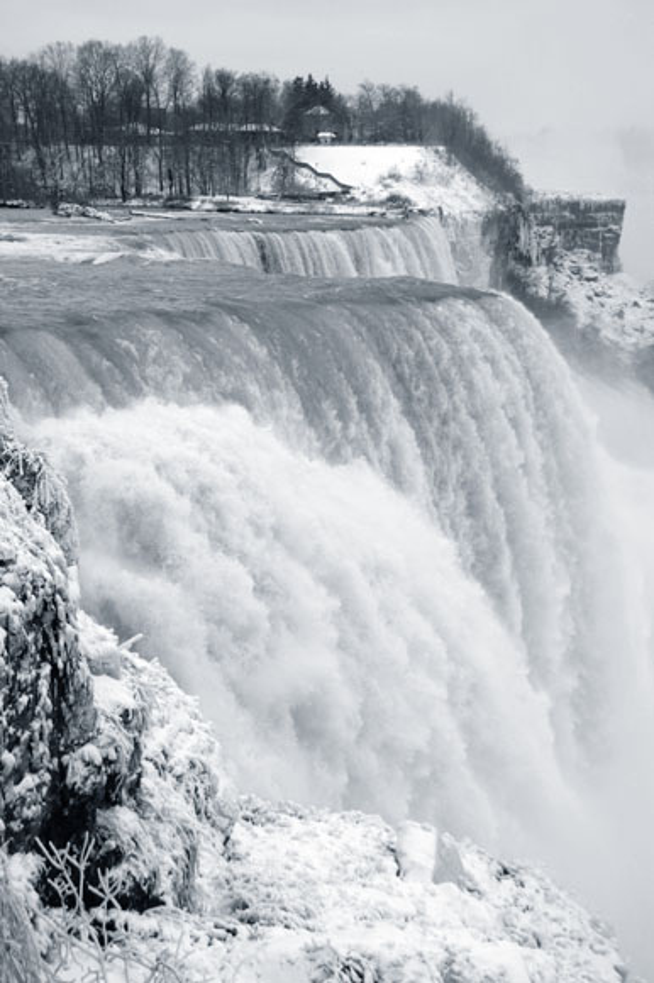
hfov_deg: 20.1
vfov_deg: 29.9
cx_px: 327
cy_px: 492
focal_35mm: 68
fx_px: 1841
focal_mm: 45
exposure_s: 1/350
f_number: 5.6
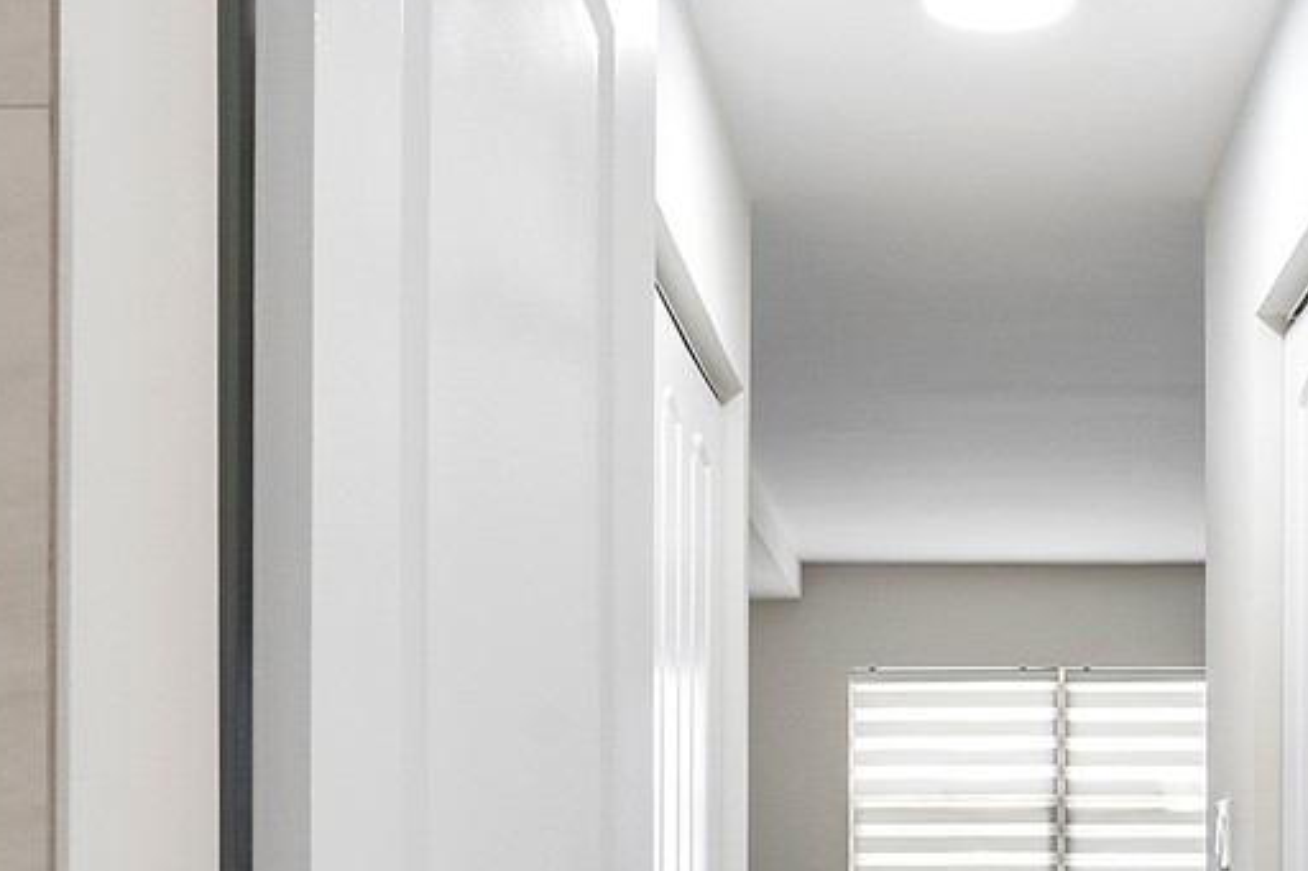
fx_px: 1925
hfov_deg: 36.8
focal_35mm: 53
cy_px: 843
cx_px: 948
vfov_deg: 24.5
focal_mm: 16
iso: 640
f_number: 9
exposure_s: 1/30
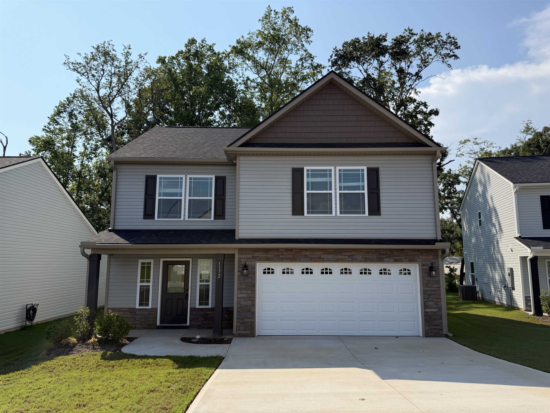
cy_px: 206
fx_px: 381
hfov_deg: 71.6
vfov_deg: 56.8
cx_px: 275
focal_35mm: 24
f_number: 1.78
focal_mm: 6.76
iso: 100
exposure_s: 1/5714
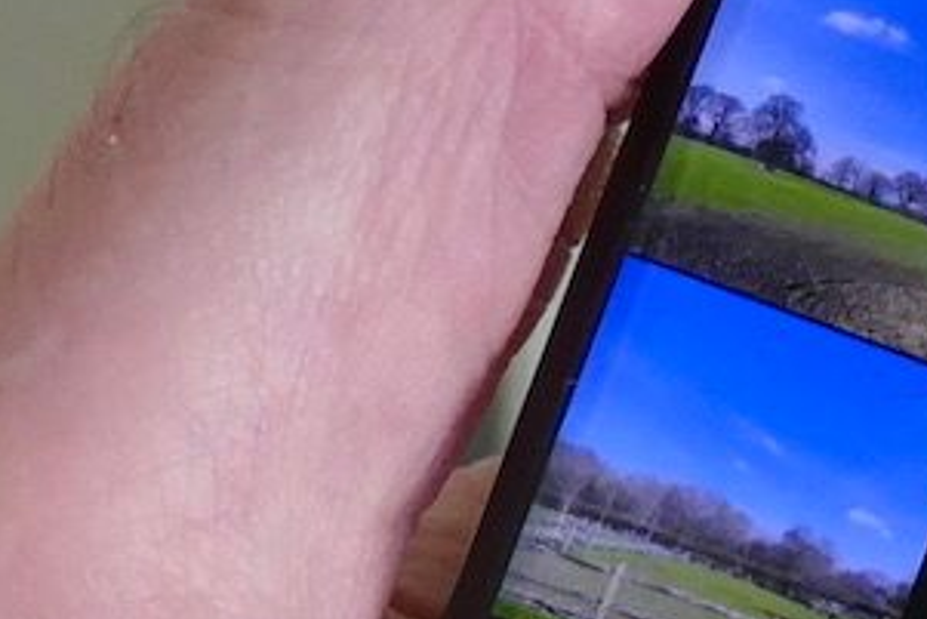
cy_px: -103
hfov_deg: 1.9
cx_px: 1441
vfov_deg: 1.3
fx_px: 28028
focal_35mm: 1088
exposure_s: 1/100
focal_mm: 59.97
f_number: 4.5
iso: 640
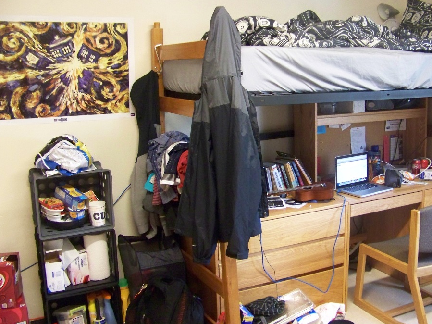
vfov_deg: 35.1
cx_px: 242
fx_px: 512
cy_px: 158
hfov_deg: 45.7
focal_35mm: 41
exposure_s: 1/15
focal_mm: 5.85
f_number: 2.8
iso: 400
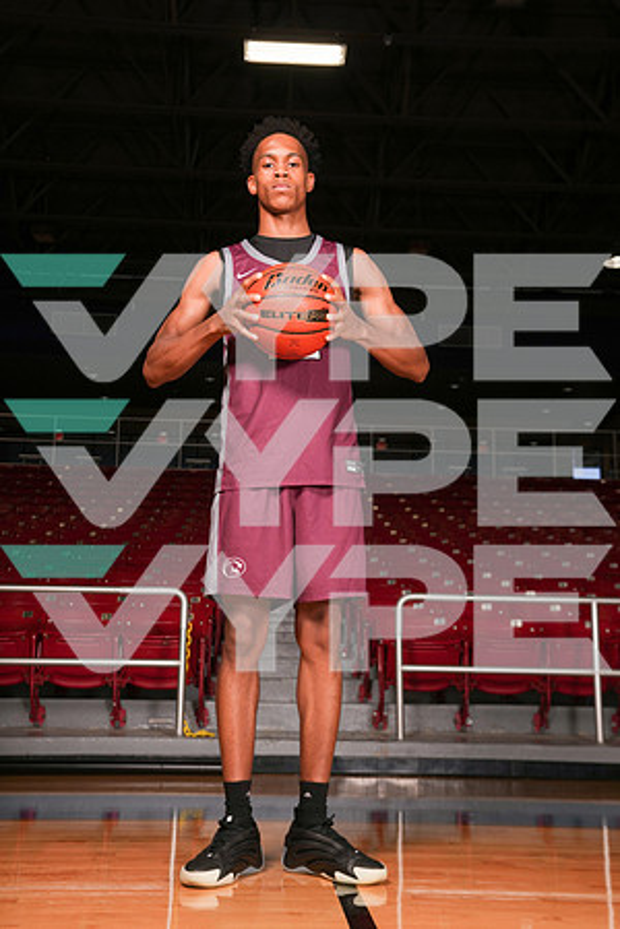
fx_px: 1059
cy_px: 464
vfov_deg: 47.4
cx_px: 310
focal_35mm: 41
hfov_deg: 32.6
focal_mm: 41
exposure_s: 1/200
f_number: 6.3
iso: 250
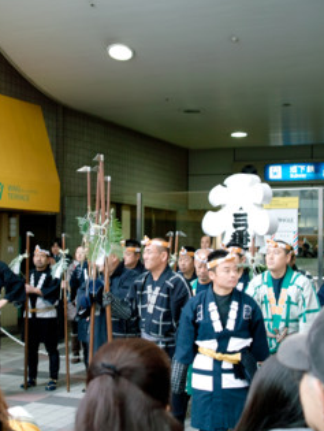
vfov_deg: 32.1
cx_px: 89
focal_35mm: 60
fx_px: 747
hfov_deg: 24.2
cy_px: 215
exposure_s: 1/40
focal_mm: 24.2
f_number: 2.8
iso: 200
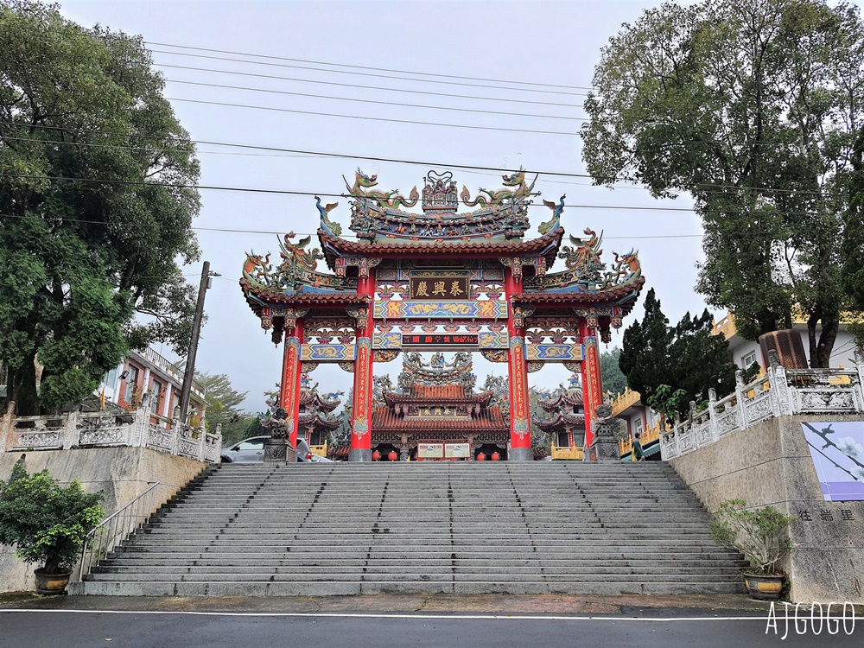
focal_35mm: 26
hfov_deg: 67.3
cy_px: 324
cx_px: 432
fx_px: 649
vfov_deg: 53.1
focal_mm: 4.32
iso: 50
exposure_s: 1/1120
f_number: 1.7
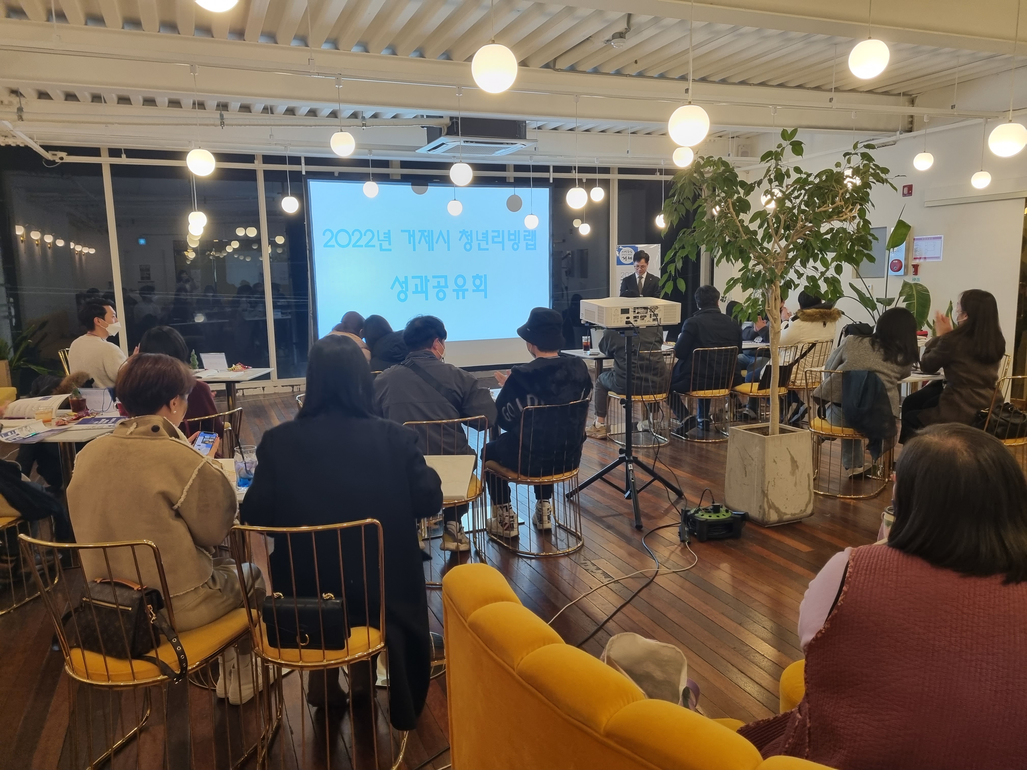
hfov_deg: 67.3
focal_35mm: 26
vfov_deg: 53.1
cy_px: 385
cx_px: 514
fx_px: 771
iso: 160
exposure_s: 1/60
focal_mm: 5.4
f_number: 1.8
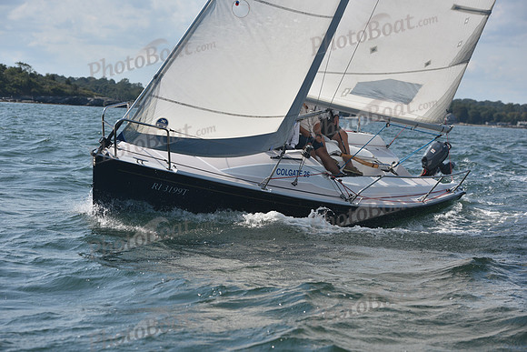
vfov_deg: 14.9
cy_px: 176
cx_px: 264
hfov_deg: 22.1
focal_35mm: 92
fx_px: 1347
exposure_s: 1/1000
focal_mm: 92
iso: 250
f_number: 6.3
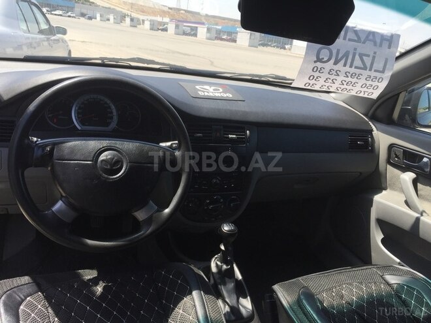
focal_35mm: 29
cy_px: 162
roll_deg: -7.8
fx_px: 361
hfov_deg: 61.7
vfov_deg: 48.2
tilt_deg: -19.2
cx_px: 216
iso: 32
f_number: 2.2
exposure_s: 1/581
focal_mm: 4.15
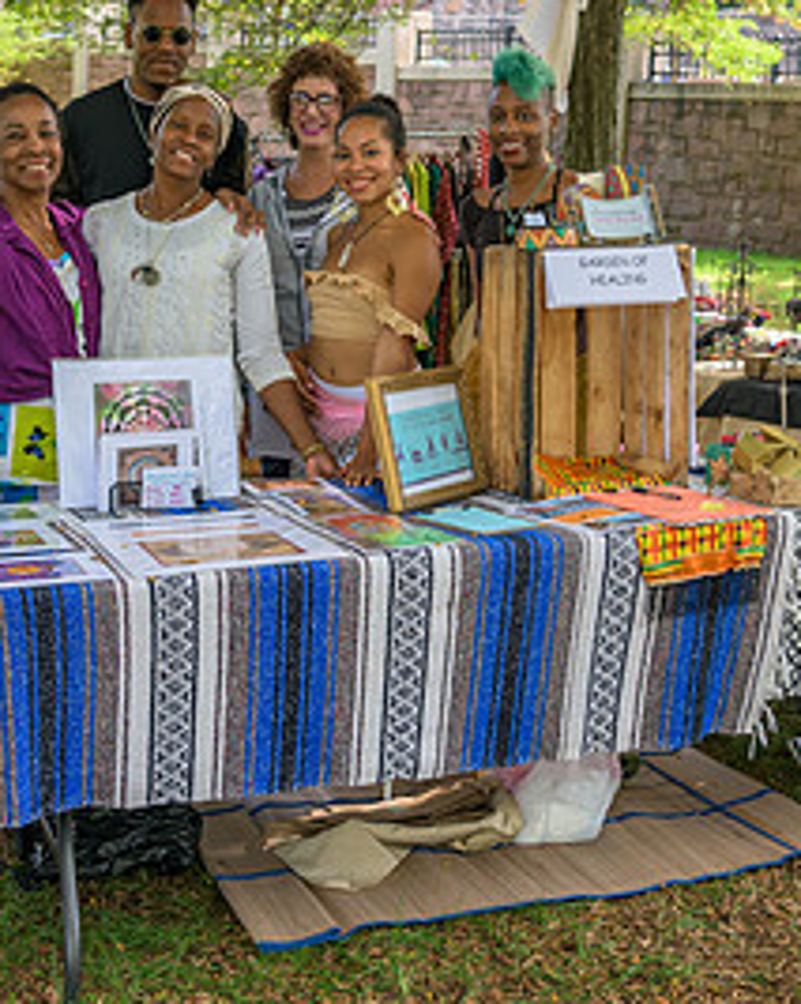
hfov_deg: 30.7
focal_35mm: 49
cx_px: 342
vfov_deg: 37.6
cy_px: 325
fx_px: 1455
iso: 450
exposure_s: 1/200
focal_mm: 24
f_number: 4
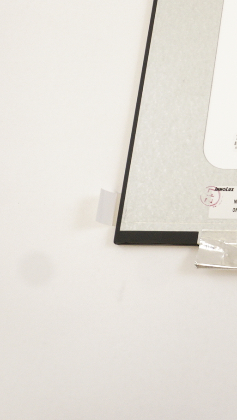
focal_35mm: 90
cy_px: 41
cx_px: 557
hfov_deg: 11.3
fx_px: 1010
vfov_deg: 22.9
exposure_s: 1/30
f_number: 5.6
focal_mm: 21
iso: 800
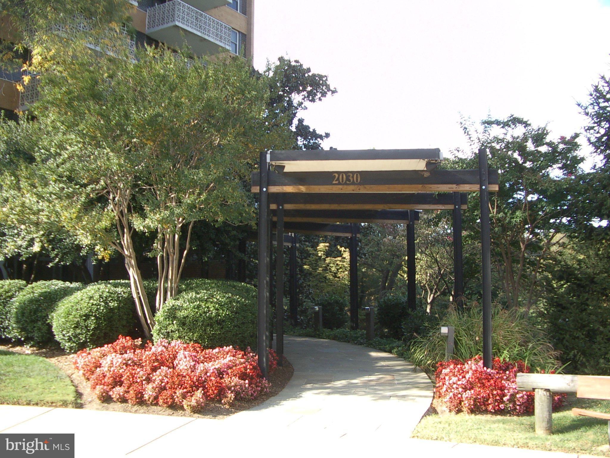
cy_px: 229
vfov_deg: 40.7
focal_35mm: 35
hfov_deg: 52.6
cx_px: 305
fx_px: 617
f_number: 2.6
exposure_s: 1/160
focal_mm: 5.8
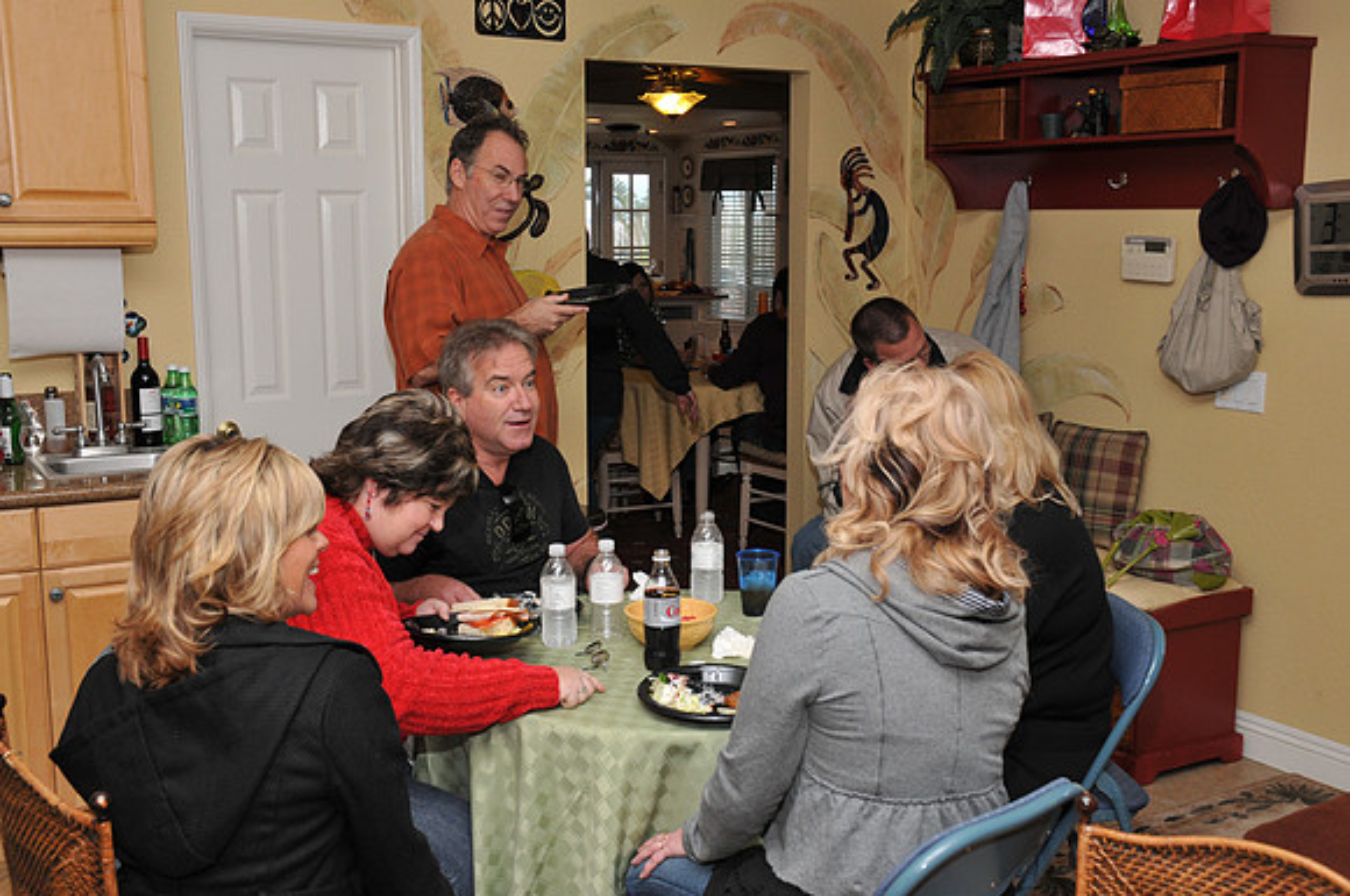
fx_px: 1517
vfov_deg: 32.9
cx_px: 675
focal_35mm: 40
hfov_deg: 48.0
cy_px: 448
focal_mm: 27
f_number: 7.1
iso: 400
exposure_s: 1/80
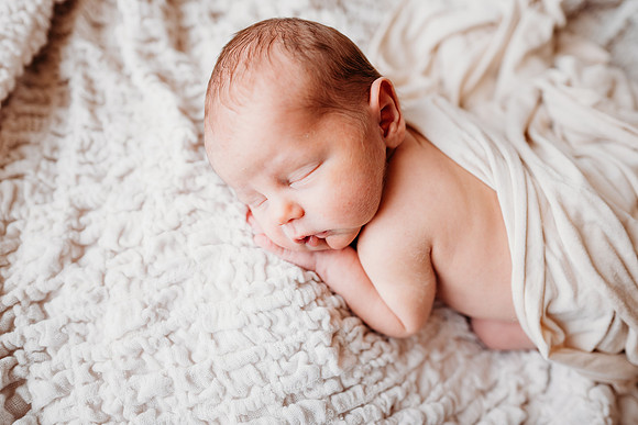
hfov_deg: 73.7
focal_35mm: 24
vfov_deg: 53.2
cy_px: 212
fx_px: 425
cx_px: 319
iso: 80
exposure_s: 1/200
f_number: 2.2
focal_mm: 24
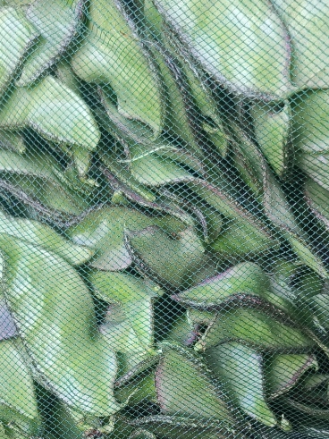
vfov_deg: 36.9
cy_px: 352
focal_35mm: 50
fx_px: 634
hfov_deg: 29.0
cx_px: 129
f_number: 1.75
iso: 520
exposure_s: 1/100
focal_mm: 5.5
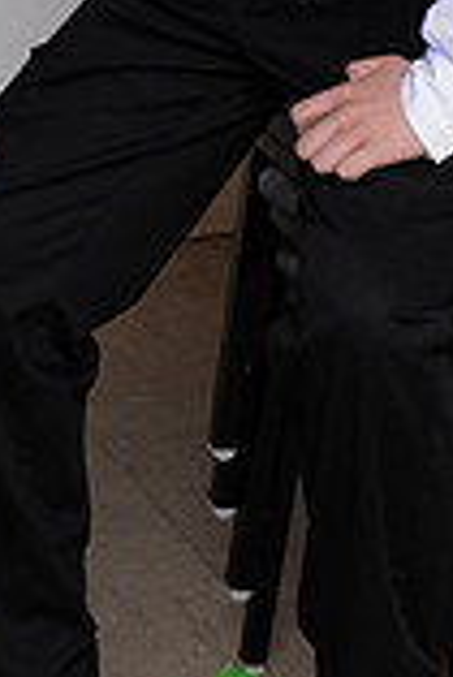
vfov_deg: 10.4
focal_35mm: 193
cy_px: -181
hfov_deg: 7.1
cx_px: 173
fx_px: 3635
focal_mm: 30.2
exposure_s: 1/30
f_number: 2.8
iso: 1600
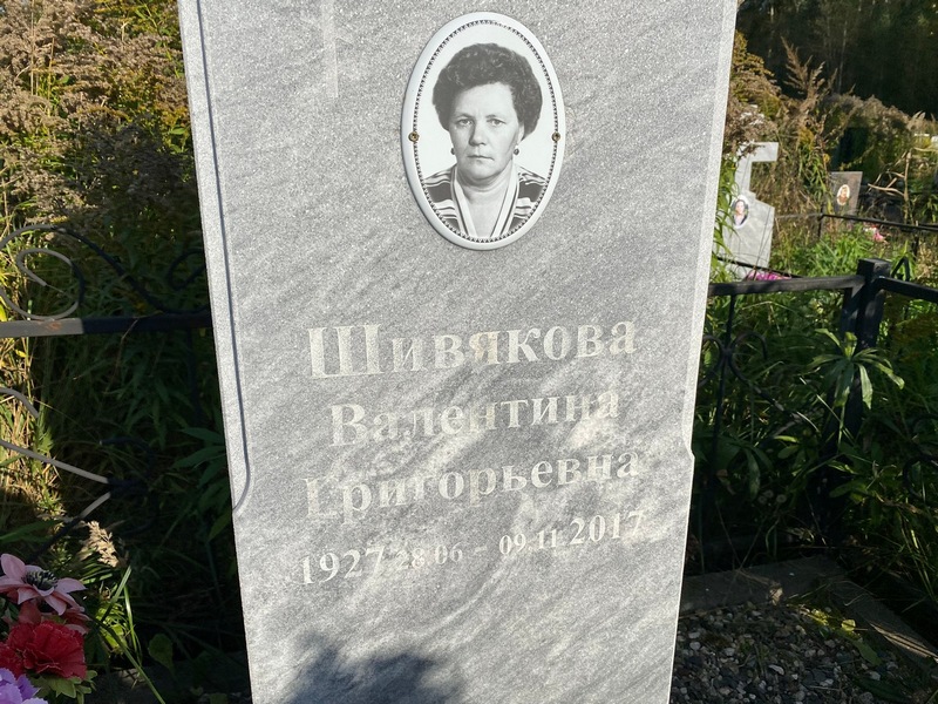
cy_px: 352
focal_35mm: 26
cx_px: 469
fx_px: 705
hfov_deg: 67.3
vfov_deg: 53.1
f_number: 1.8
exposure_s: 1/4808
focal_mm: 4.25
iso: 32
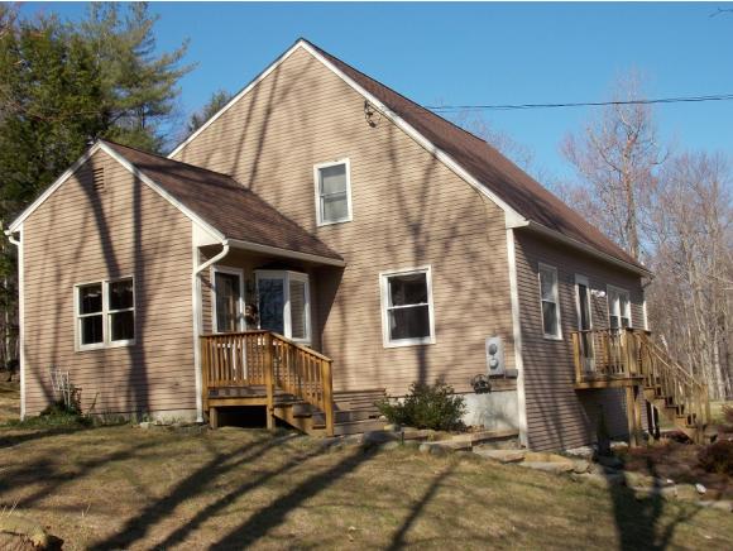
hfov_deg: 45.7
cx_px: 366
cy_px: 276
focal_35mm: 41
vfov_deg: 35.2
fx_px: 869
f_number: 3.6
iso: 80
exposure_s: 1/640
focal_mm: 7.3
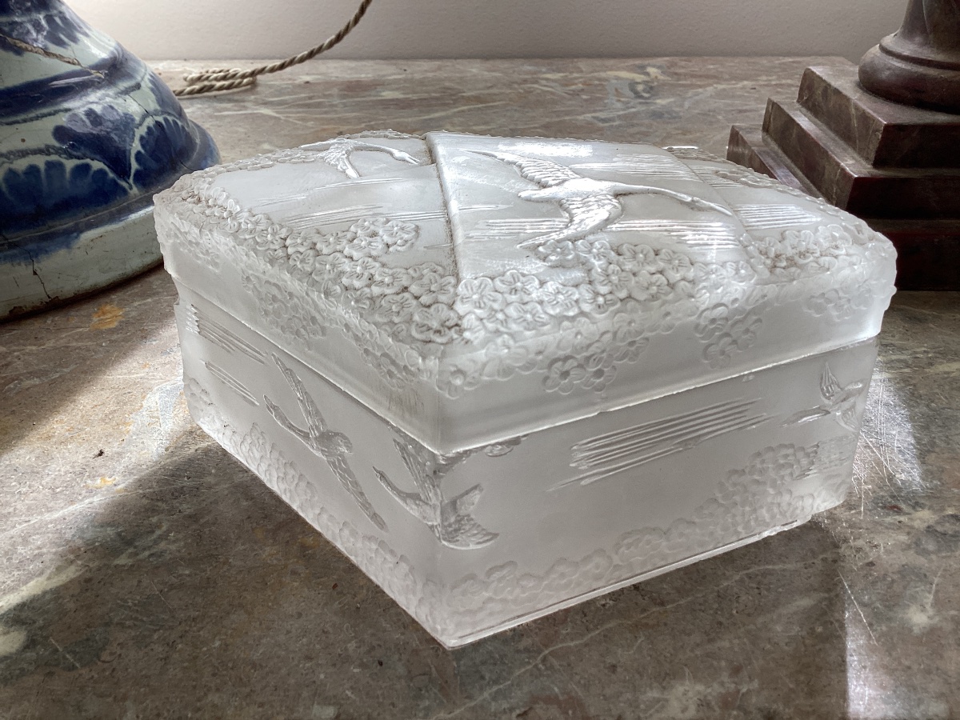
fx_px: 860
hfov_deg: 58.4
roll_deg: -0.1
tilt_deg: -30.9
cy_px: 360
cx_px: 480
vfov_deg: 45.4
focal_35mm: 31
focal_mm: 3.3
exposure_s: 1/161
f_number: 2.4
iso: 25
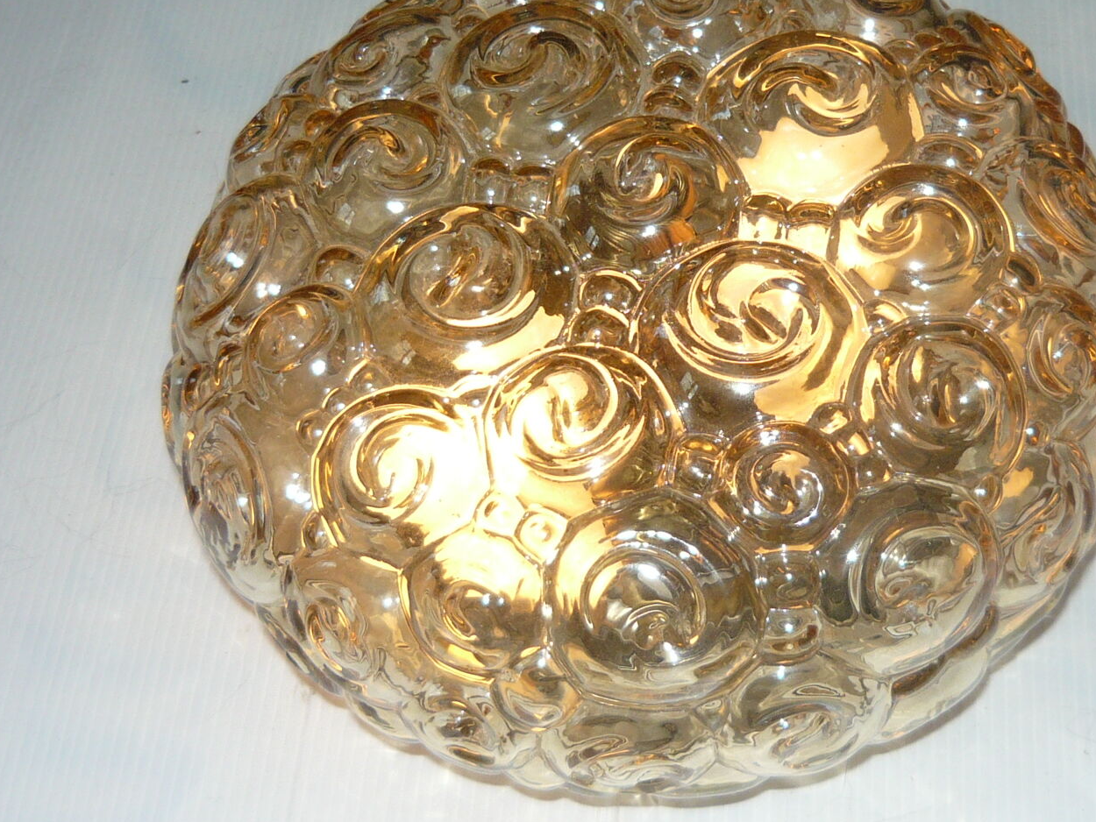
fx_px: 2027
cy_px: 348
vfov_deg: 22.9
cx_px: 679
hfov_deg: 30.1
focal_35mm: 64
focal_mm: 5.5
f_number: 2.8
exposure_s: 1/800
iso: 100
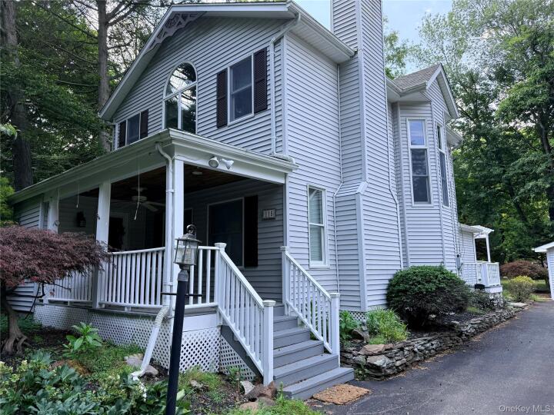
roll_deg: +1.2
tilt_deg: +10.2
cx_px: 277
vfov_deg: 56.8
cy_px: 208
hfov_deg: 71.6
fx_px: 384
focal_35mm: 24
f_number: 1.78
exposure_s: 1/683
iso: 80
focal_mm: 6.76
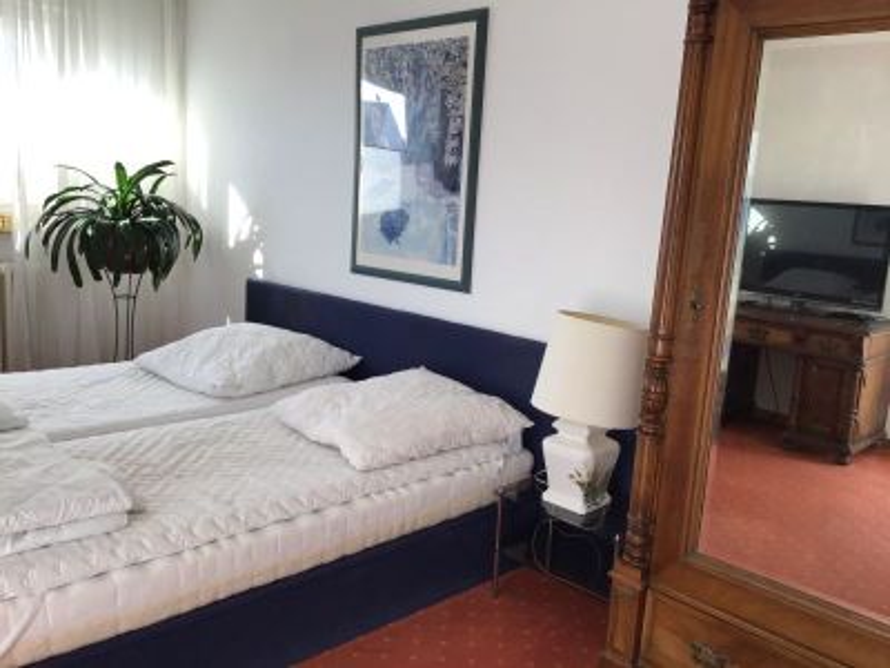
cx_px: 445
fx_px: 797
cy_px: 334
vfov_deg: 45.4
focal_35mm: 31
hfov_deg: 58.4
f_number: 2.4
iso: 32
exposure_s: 1/100
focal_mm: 3.3
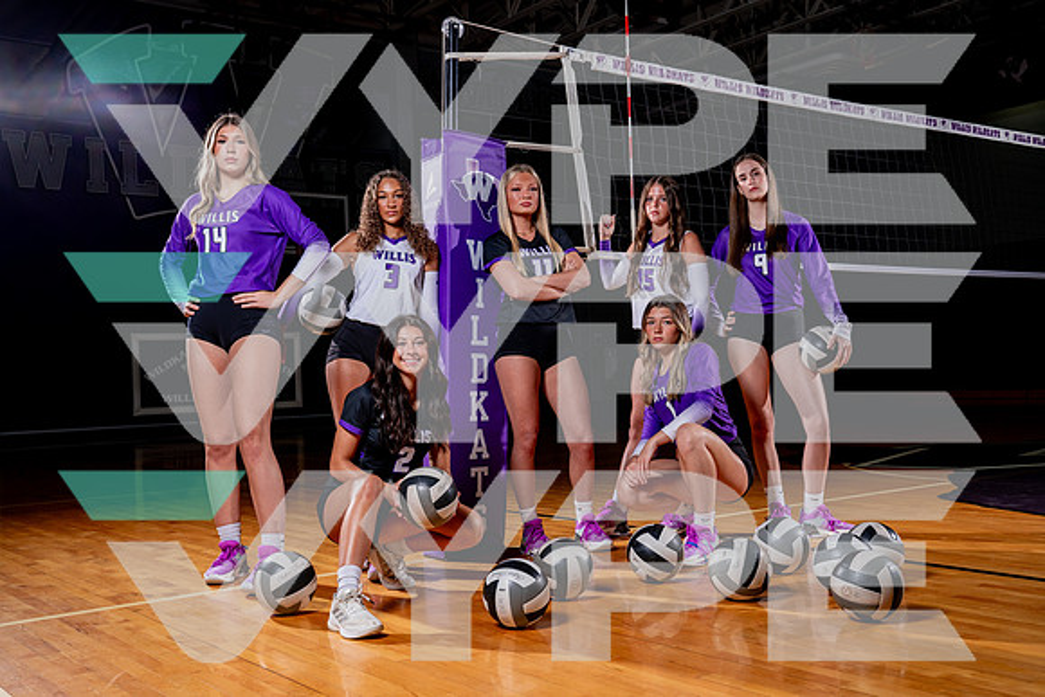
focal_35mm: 39
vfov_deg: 34.6
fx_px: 1120
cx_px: 522
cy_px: 348
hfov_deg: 50.0
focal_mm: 38
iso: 100
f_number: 8
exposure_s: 1/250
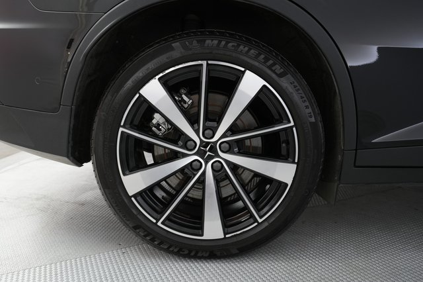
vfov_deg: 47.9
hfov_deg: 67.4
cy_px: 141
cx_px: 212
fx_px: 317
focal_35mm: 27
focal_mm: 27
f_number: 4.5
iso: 1250
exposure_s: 1/30
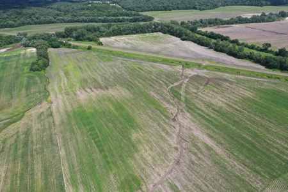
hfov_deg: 65.5
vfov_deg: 46.4
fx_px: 224
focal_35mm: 28
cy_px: 96
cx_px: 144
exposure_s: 1/400
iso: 100
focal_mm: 10.26
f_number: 5.6
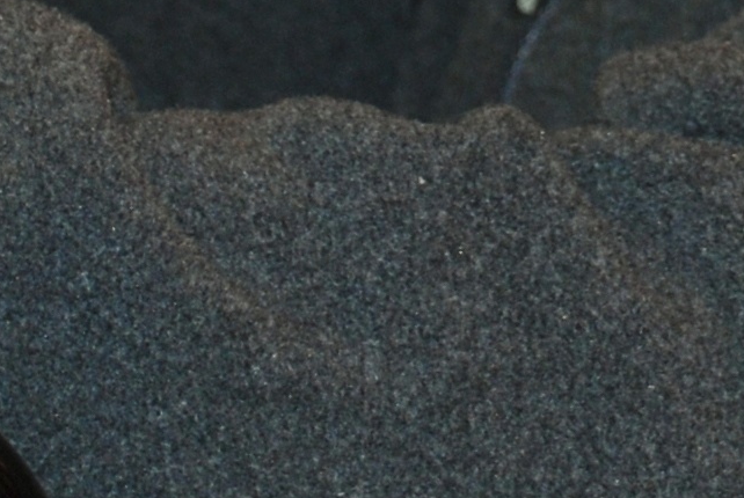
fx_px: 8237
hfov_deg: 5.2
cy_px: -452
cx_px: 830
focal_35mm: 398
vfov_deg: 3.4
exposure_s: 1/60
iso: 200
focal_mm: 44
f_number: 4.8
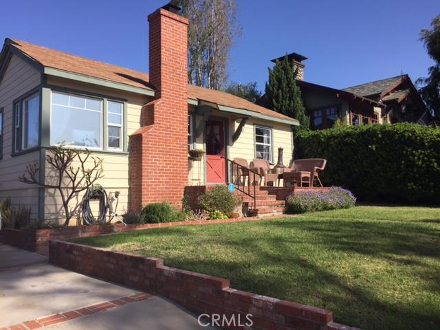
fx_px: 369
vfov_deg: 48.2
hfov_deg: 61.7
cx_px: 220
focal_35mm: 29
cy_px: 165
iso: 32
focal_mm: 4.15
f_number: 2.2
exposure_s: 1/2083
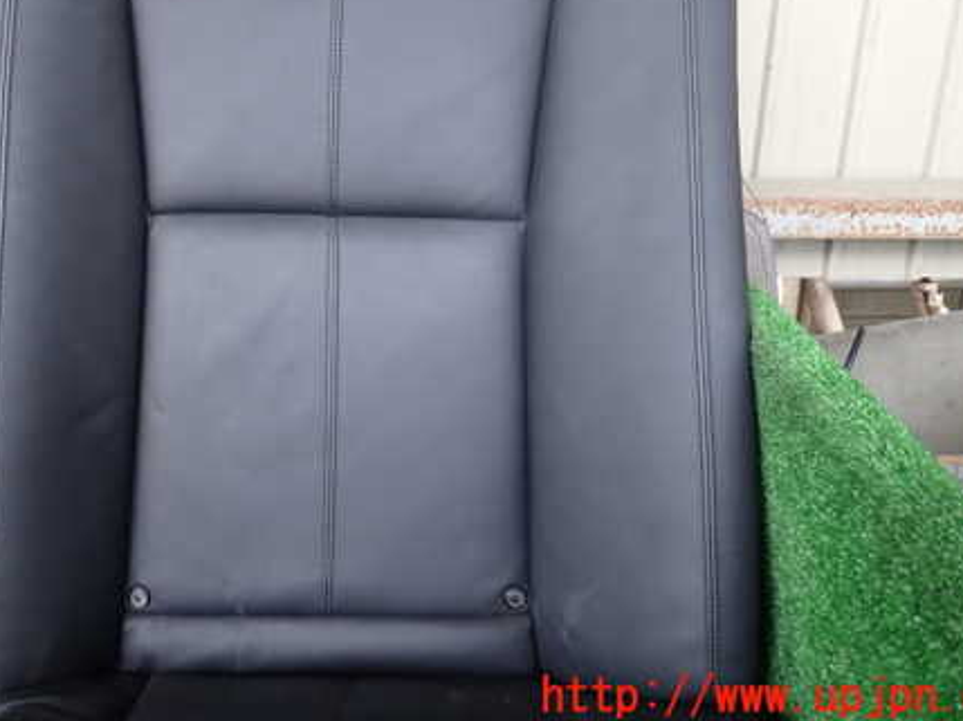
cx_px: 375
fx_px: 973
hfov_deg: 52.2
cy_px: 220
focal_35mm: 35
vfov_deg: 40.0
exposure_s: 1/80
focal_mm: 4.5
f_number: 2
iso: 100
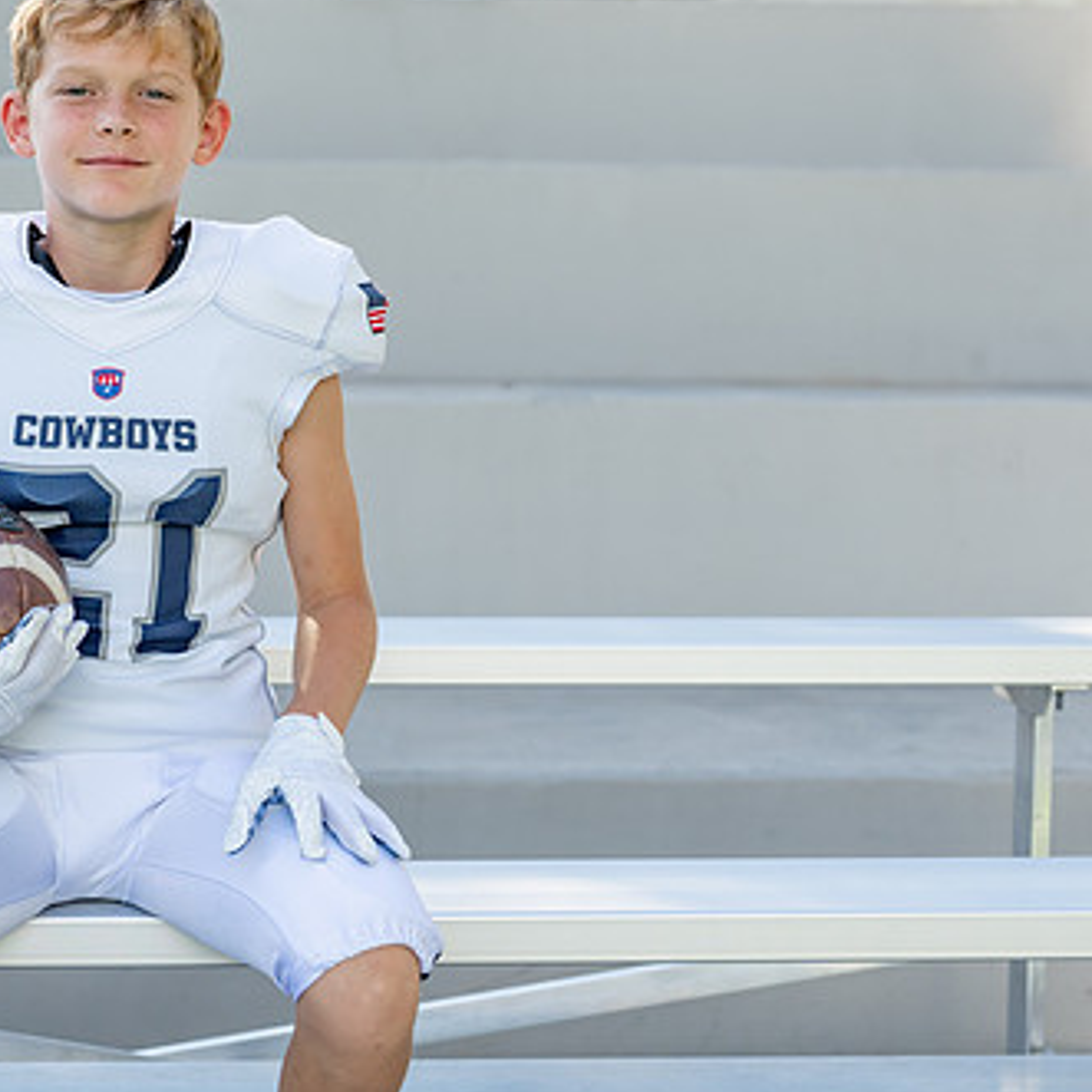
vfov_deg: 19.3
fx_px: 3212
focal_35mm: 90
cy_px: 506
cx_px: 177
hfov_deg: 19.1
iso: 100
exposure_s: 1/640
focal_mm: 50
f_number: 2.8
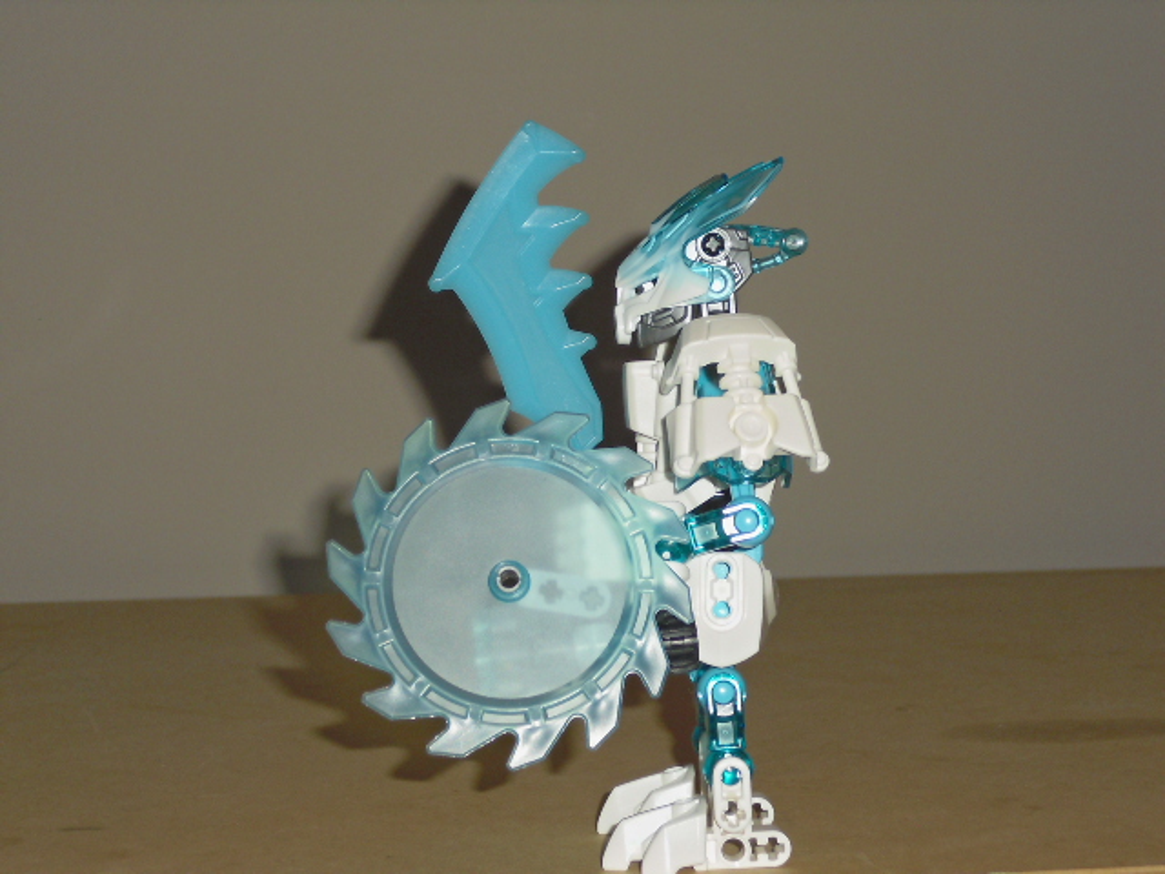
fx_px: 2962
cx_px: 582
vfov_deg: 16.8
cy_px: 437
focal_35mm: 88
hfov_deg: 22.3
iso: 200
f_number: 5.1
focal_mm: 15.7
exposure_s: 1/60
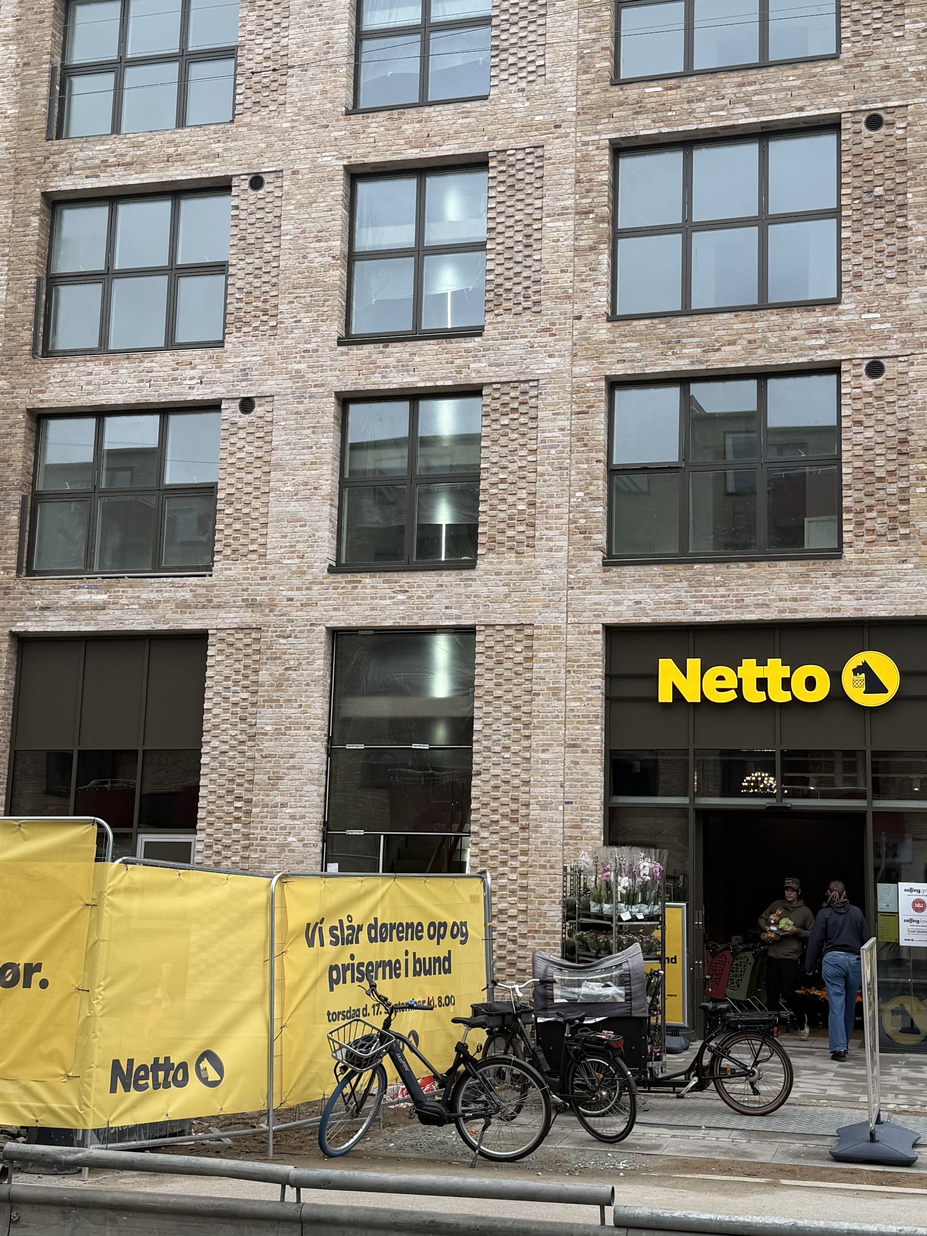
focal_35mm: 45
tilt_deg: +10.2
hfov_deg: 32.2
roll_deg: -1.5
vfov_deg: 42.1
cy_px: 605
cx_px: 518
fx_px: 1607
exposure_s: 1/632
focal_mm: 6.76
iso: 80
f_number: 1.78
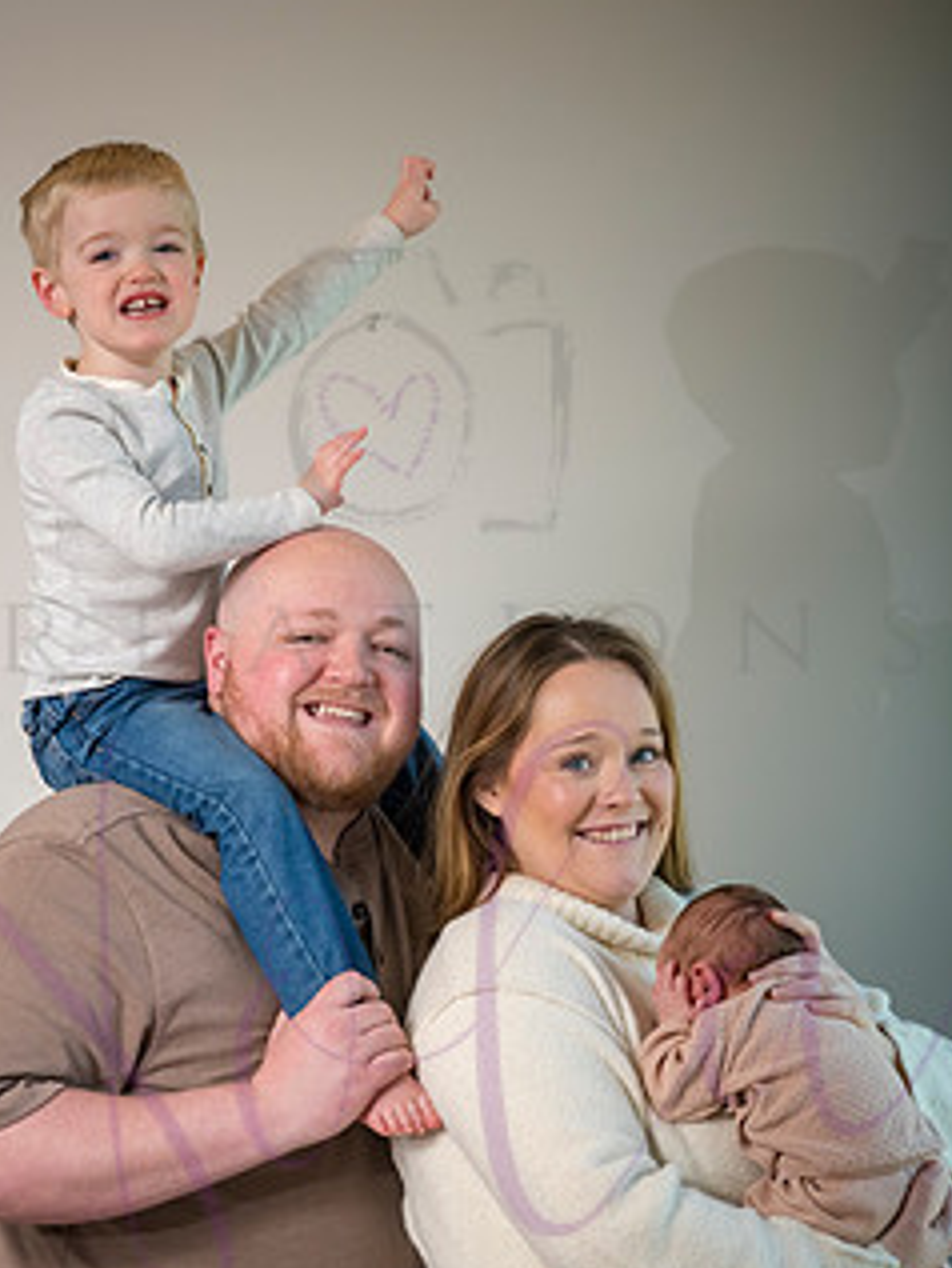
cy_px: 780
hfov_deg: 12.8
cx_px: 396
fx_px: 4251
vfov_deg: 16.9
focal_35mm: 116
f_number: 8
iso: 500
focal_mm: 85
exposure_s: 1/250
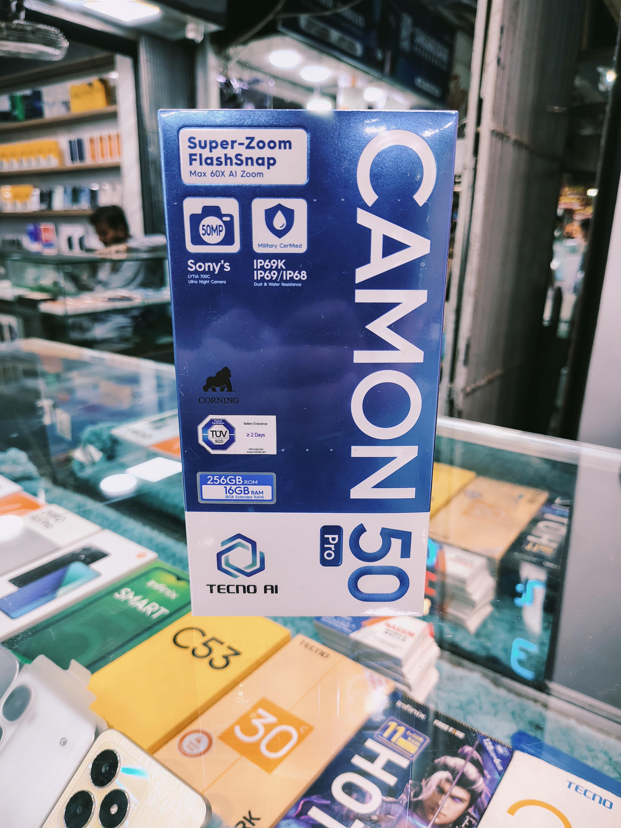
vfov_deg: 71.6
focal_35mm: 24
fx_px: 574
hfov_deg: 56.8
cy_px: 414
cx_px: 310
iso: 400
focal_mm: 5.56
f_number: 1.8
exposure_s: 1/104
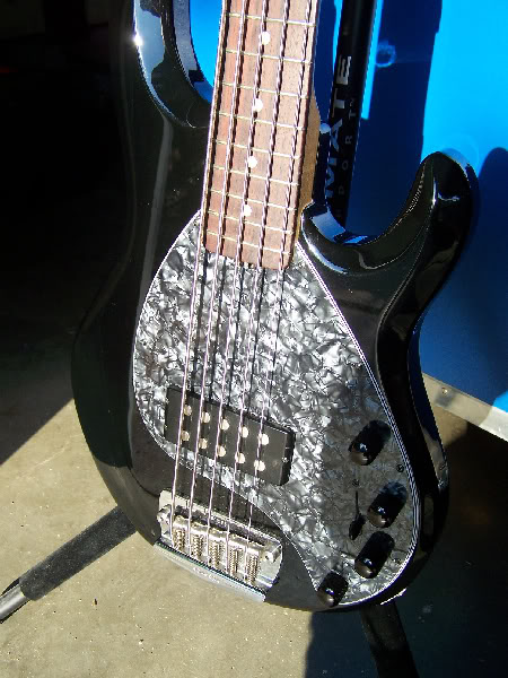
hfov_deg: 37.7
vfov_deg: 49.0
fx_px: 744
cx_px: 254
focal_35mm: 38
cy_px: 339
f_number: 2.8
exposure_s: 1/250
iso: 80
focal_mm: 6.3
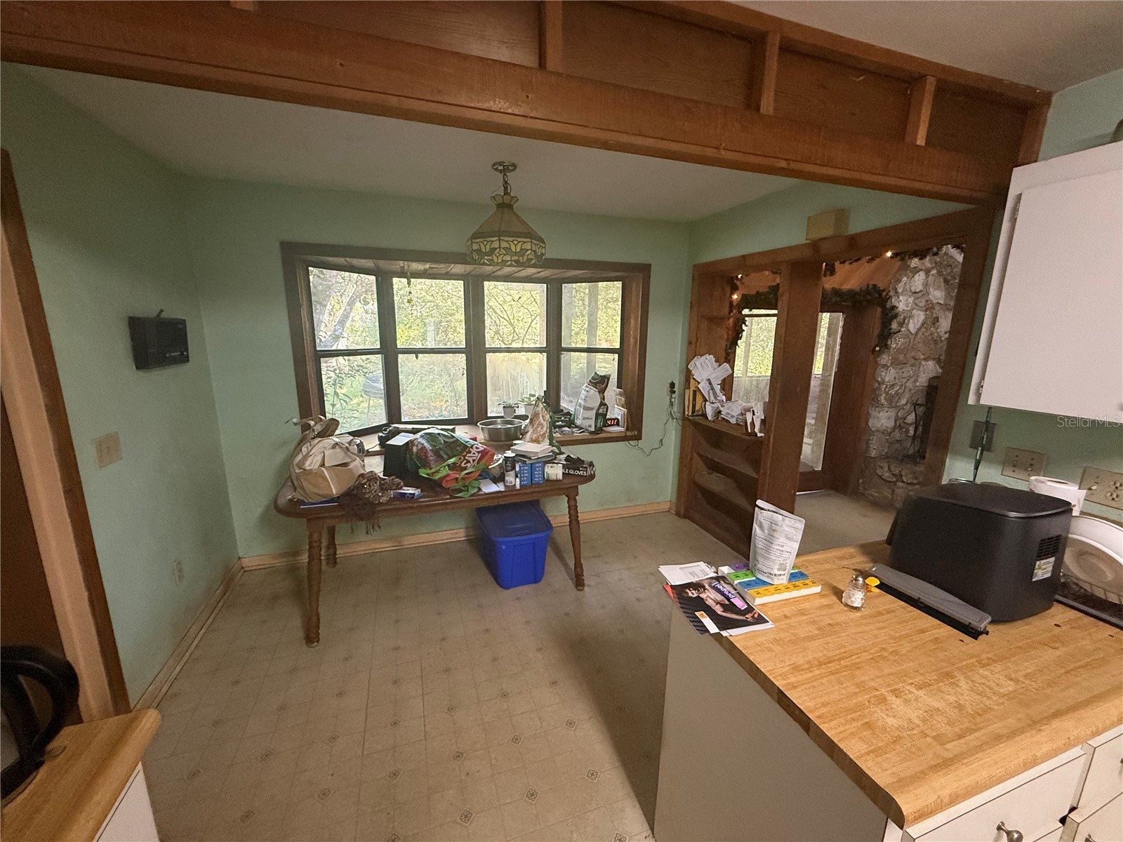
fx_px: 454
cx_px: 562
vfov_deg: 85.7
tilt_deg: -12.4
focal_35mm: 14
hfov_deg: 102.1
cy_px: 421
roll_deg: -0.5
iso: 500
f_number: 2.2
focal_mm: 2.22
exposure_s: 1/60
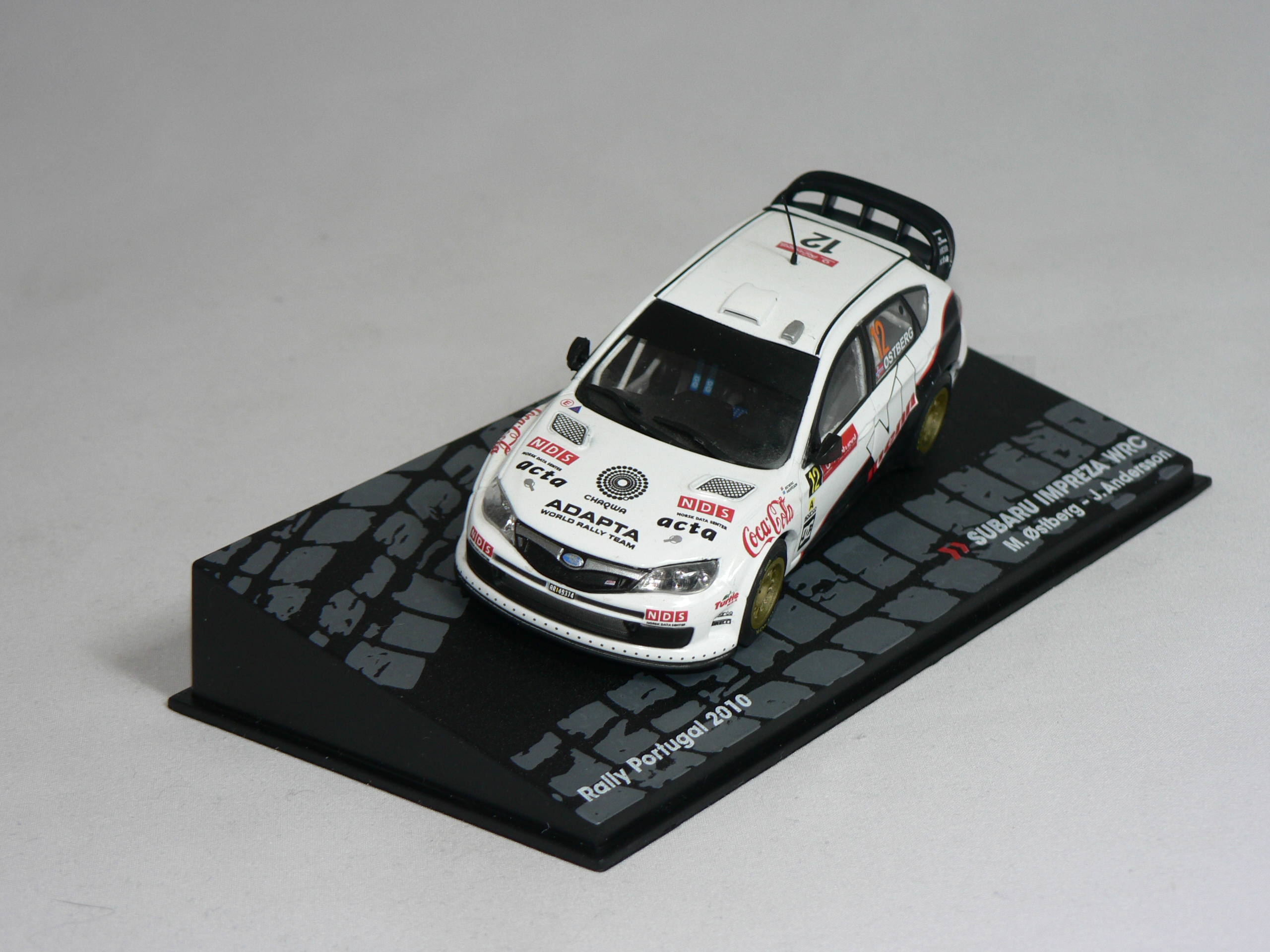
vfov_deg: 15.9
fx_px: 3412
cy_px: 476
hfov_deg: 21.1
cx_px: 635
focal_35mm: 93
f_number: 3.2
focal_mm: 15.5
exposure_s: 1/60
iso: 80
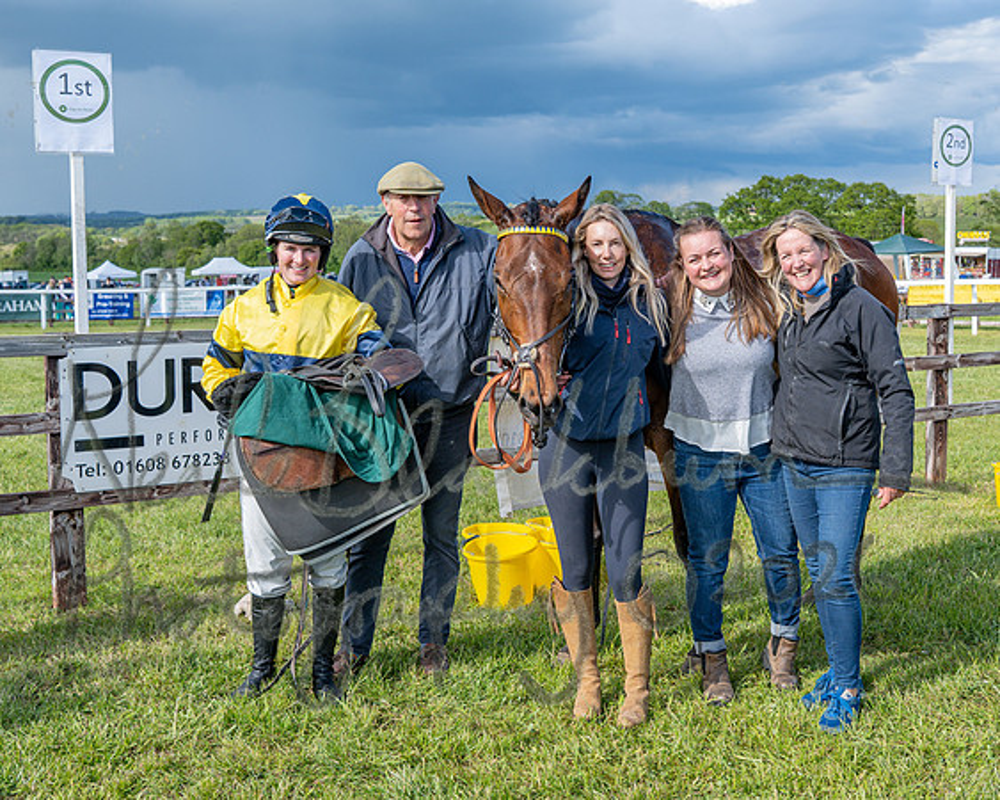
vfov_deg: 31.8
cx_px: 603
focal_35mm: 47
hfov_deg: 39.1
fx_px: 1403
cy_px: 339
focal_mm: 35
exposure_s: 1/480
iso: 200
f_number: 5.6
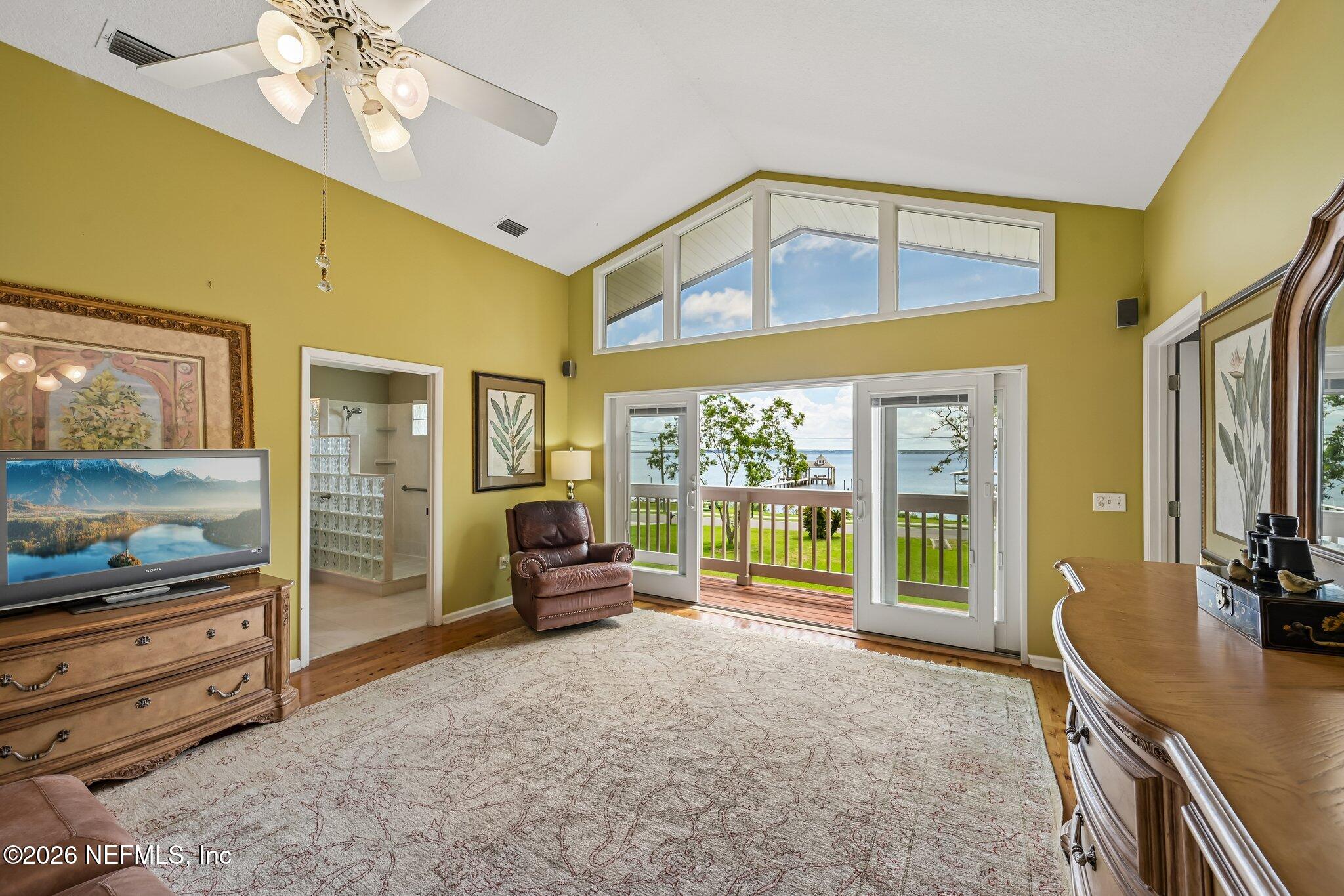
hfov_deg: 104.3
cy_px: 448
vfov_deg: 81.2
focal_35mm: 14
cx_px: 672
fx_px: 523
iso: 100
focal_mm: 14
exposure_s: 1/30
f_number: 8
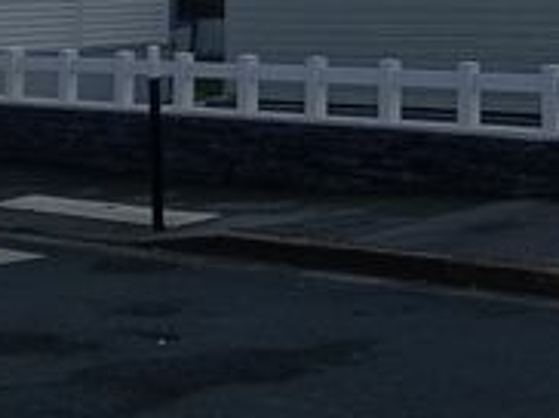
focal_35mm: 99
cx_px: 587
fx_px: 1597
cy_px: -194
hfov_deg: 19.2
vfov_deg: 14.0
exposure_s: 1/556
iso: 100
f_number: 1.8
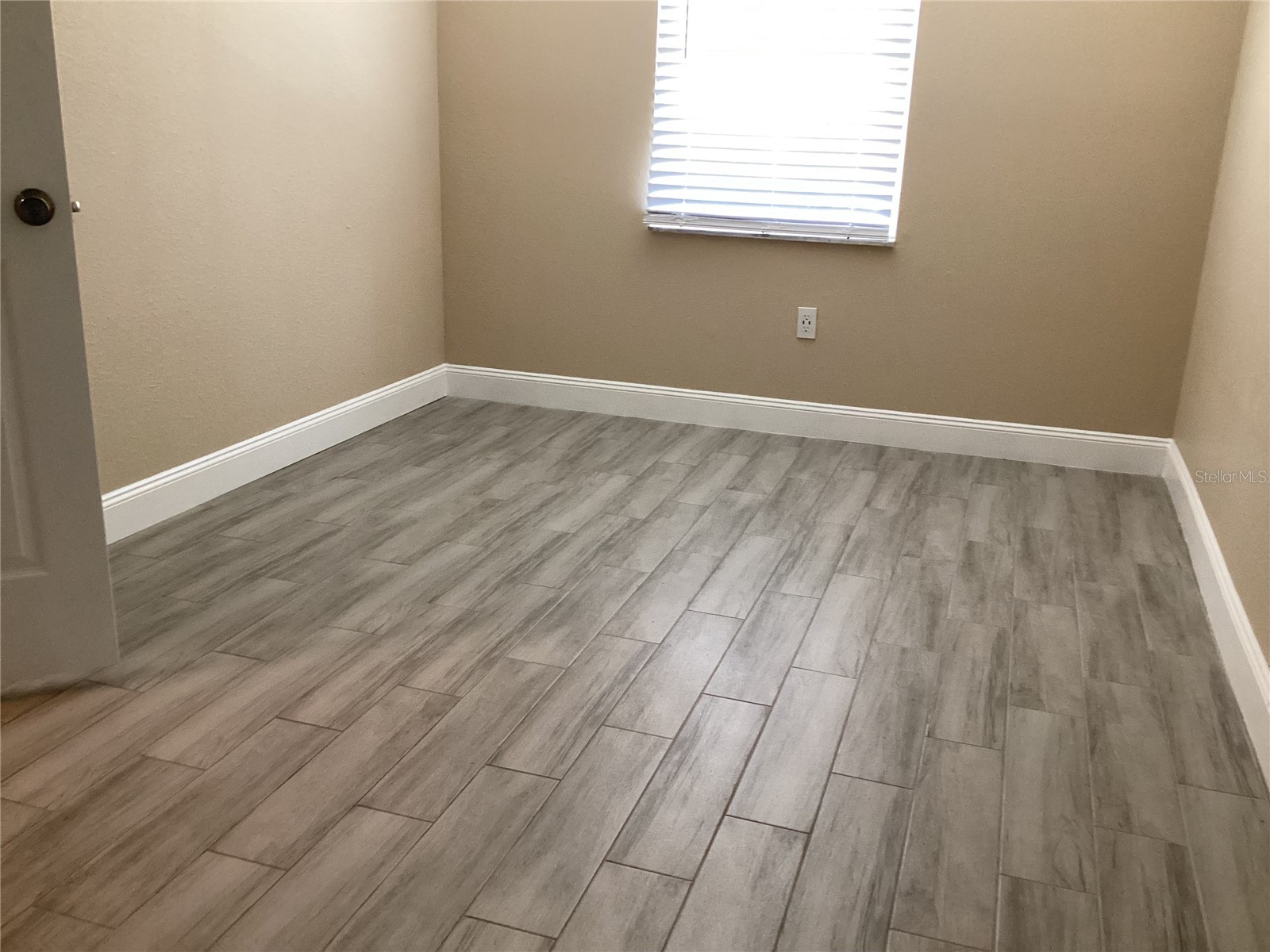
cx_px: 635
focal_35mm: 31
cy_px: 476
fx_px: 1137
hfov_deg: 58.4
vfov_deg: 45.4
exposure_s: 1/60
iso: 320
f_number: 2.4
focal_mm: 3.3
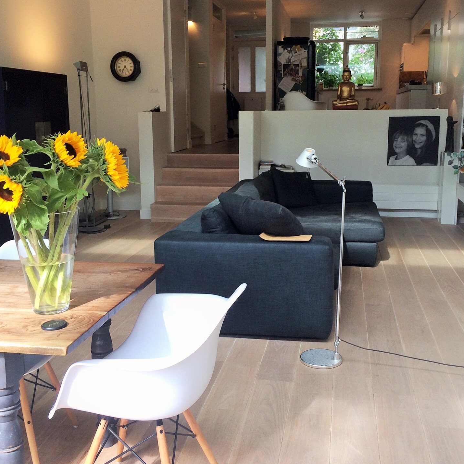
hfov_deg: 43.8
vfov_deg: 43.8
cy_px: 218
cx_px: 248
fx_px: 576
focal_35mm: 38
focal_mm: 4.12
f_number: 2.2
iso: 64
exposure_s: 1/120
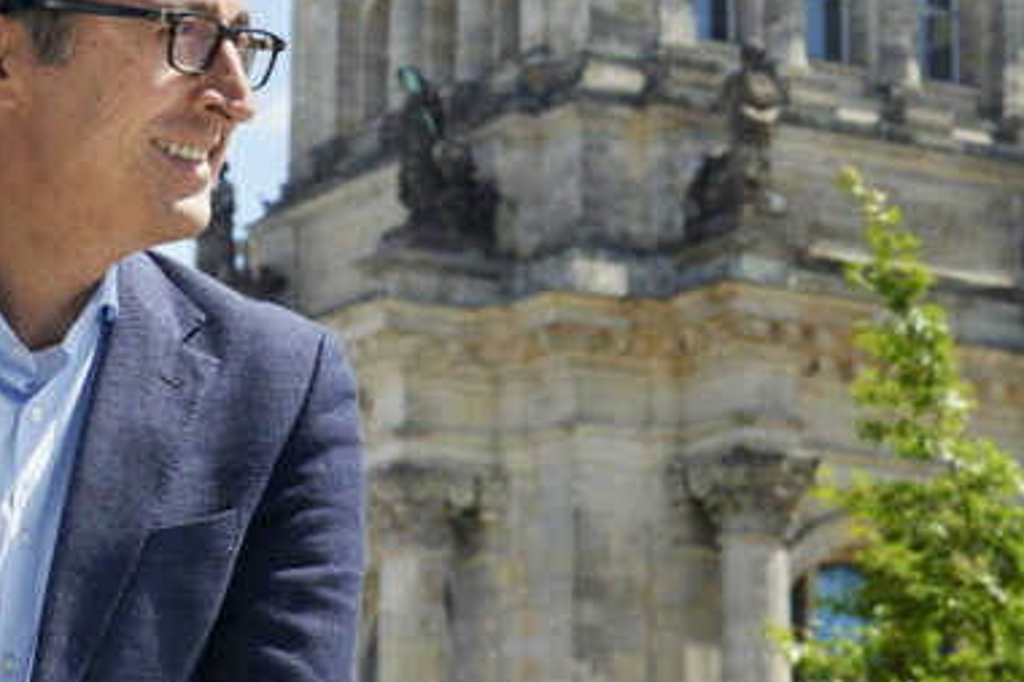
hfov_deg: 11.4
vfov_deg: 7.6
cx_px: 571
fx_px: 5146
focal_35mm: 181
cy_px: 104
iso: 200
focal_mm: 86
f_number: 13
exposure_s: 1/160
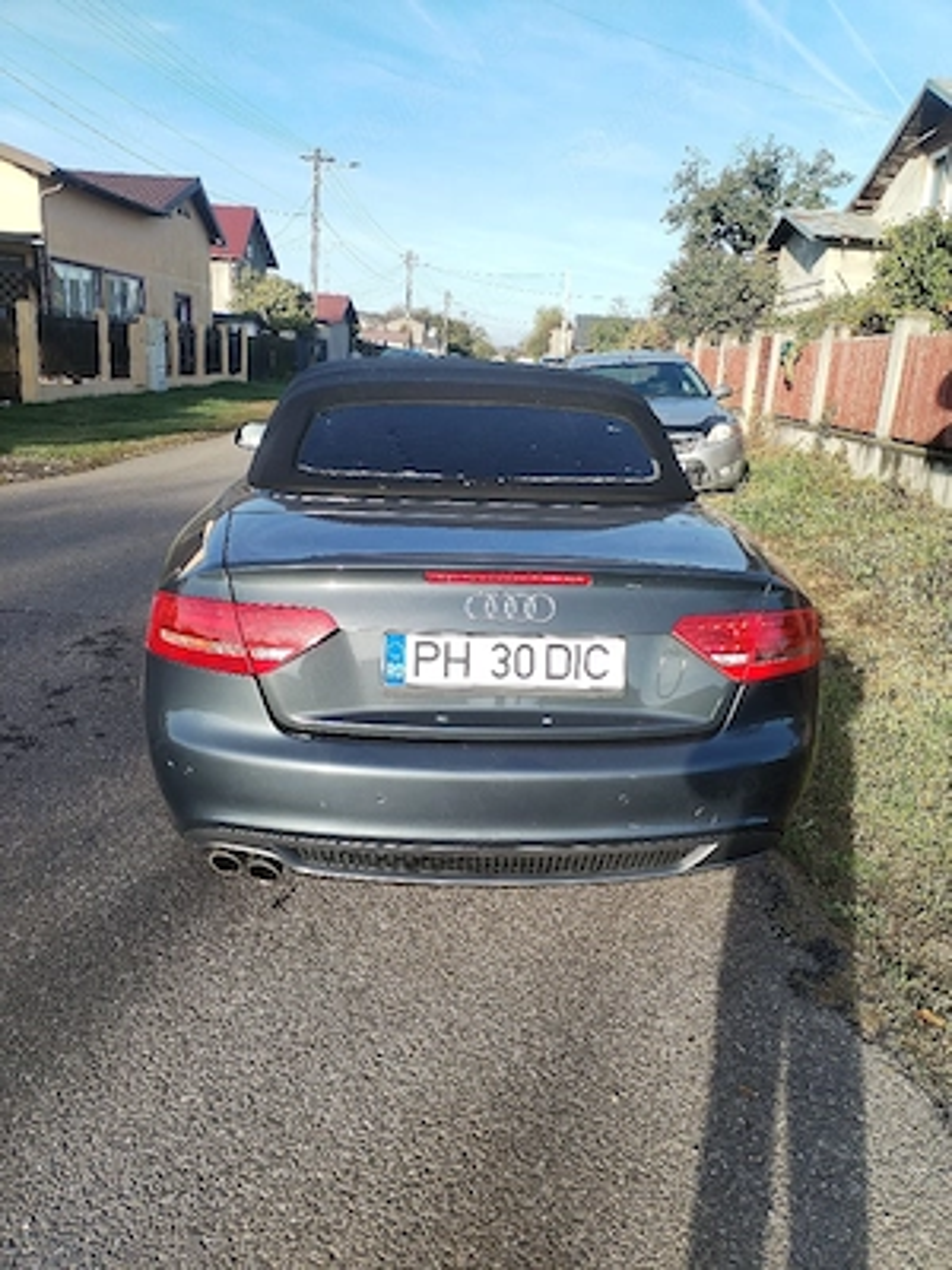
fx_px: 953
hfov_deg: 53.1
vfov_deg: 67.3
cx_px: 476
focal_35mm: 26
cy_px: 635
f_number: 1.8
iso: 100
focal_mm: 4.75
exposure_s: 1/500
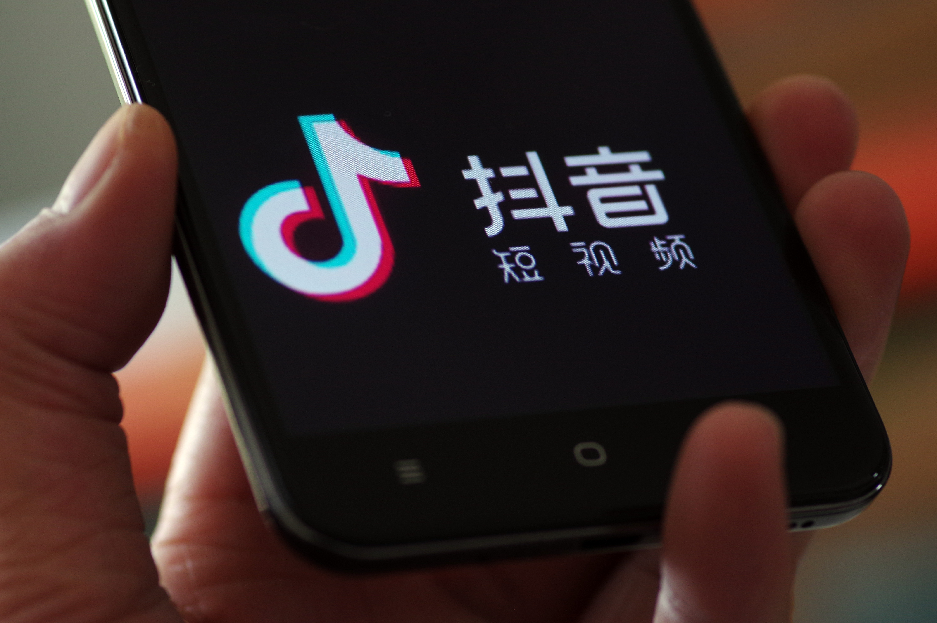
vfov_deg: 9.1
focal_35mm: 150
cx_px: 468
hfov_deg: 13.7
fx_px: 3901
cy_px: 312
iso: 800
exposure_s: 1/125
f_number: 4
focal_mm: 100
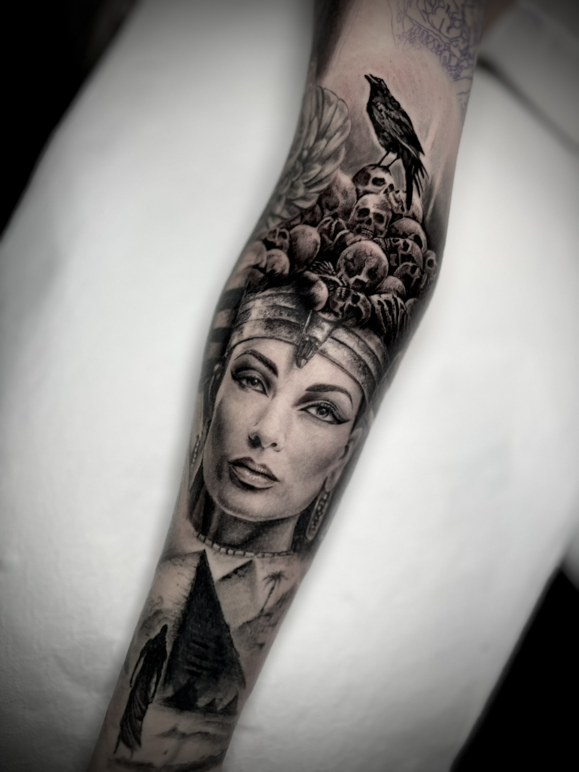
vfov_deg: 71.6
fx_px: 535
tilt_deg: -75.7
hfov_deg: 56.8
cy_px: 386
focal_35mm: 24
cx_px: 290
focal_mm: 6.76
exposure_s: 1/60
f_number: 1.78
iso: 320
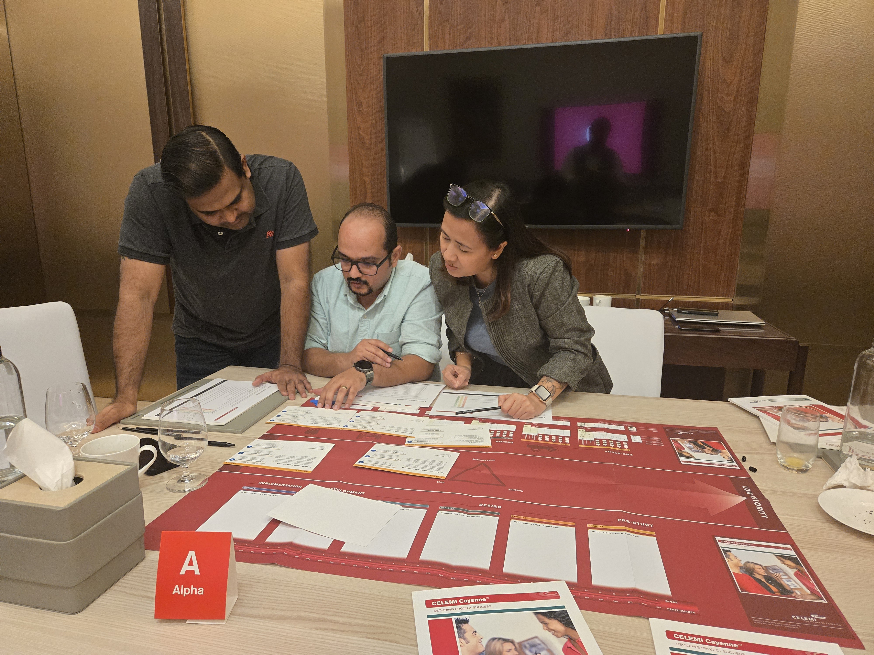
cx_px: 437
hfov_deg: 73.9
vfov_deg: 58.9
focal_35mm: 23
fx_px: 581
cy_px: 328
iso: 1250
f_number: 1.8
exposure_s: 1/100
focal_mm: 5.4
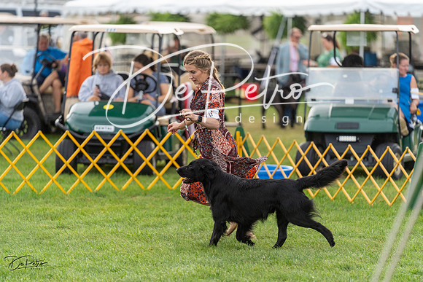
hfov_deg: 10.3
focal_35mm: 200
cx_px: 212
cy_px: 141
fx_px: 2350
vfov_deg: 6.9
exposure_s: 1/1000
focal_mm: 200
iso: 1000
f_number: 3.2
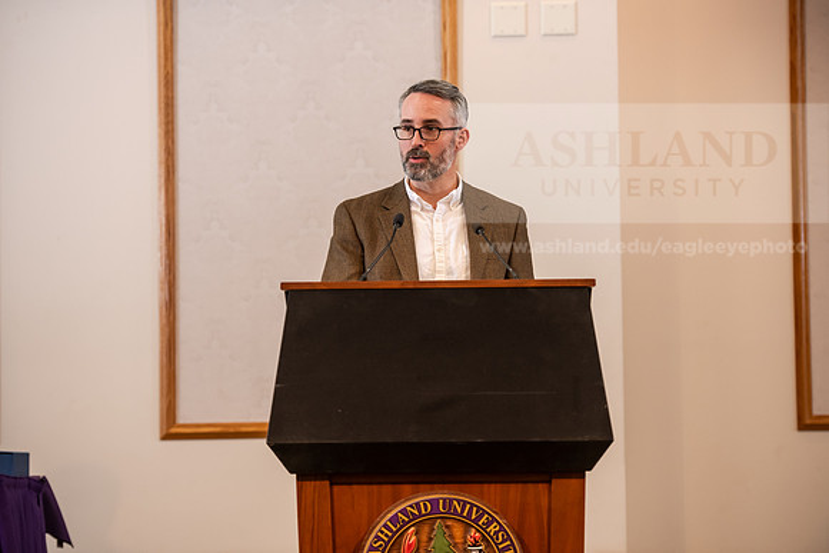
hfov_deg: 18.6
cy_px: 276
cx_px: 414
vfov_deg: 12.5
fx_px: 2534
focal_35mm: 110
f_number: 3.5
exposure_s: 1/200
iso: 1250
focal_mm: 110
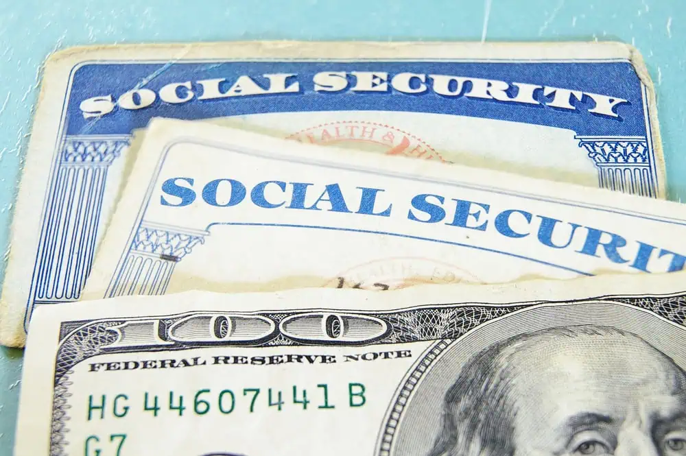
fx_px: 1428
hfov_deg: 27.0
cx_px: 343
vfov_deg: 18.2
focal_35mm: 75
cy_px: 228
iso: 200
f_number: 9.5
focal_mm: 50
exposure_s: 1/1.43
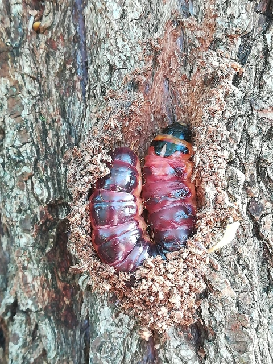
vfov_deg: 36.8
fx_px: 547
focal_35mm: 52
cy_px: 182
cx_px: 136
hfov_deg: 28.0
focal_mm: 3.83
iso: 100
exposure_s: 1/40
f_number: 2.2
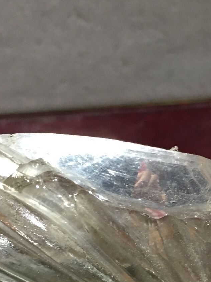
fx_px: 561
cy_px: 219
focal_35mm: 69
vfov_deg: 27.7
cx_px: 157
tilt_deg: -61.9
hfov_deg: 21.1
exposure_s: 1/33
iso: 200
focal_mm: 4.15
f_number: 2.2
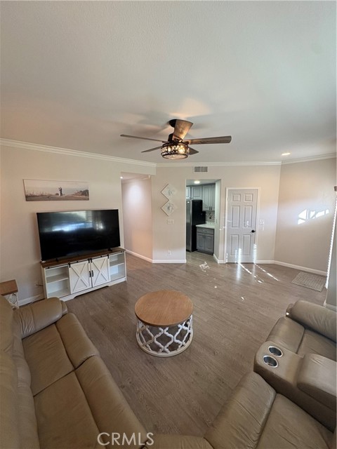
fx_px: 182
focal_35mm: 14
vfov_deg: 102.1
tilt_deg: -7.5
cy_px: 224
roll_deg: -0.1
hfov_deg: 85.7
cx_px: 168
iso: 200
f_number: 2.2
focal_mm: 2.22
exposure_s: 1/60
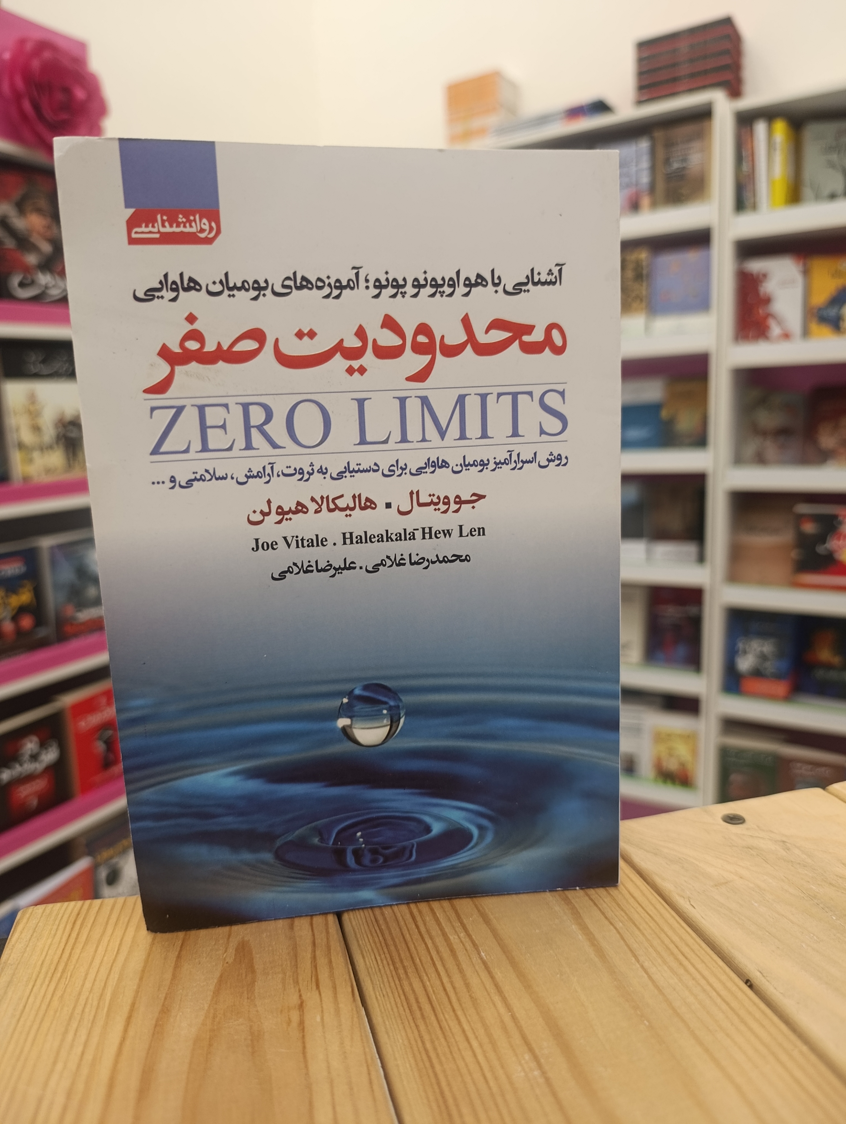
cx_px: 423
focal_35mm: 23
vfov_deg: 73.8
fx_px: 748
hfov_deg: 59.0
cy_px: 562
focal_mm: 6.11
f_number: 1.65
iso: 636
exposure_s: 1/100
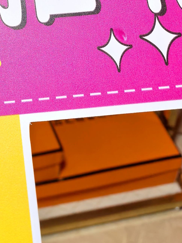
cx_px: -21
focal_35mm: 76
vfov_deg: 21.2
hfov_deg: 18.6
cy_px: -134
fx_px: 533
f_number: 2.8
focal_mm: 8.5
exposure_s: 1/50
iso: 320
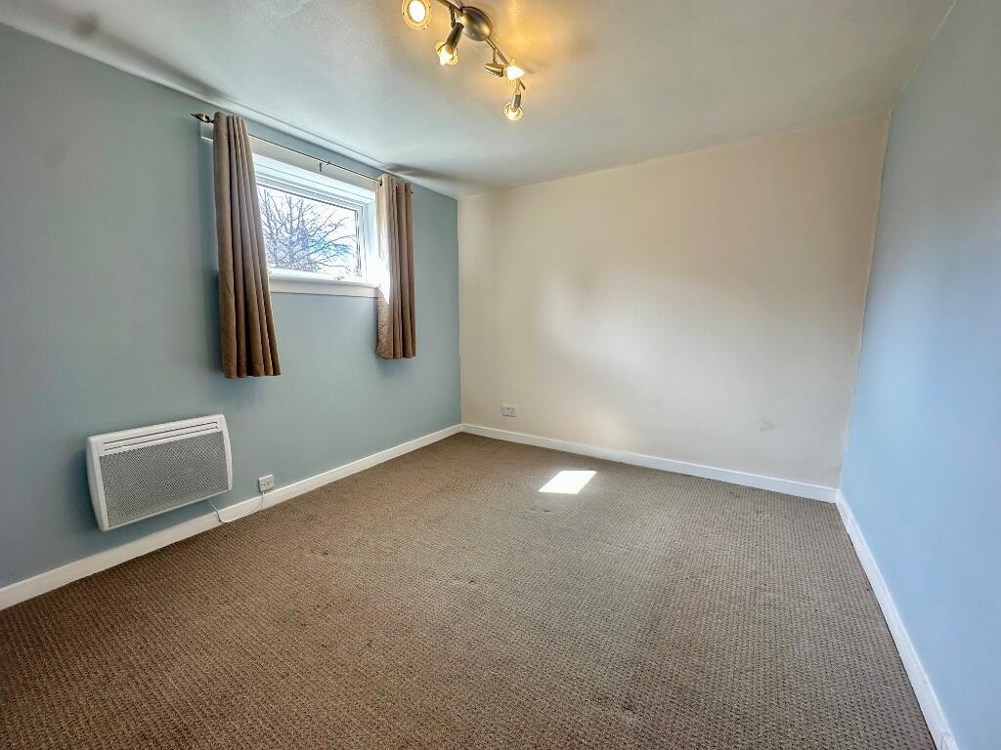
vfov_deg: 85.7
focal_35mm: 14
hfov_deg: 102.1
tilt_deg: -7.4
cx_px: 500
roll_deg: -0.4
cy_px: 375
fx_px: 405
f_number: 2.2
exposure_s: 1/100
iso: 50
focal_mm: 2.22
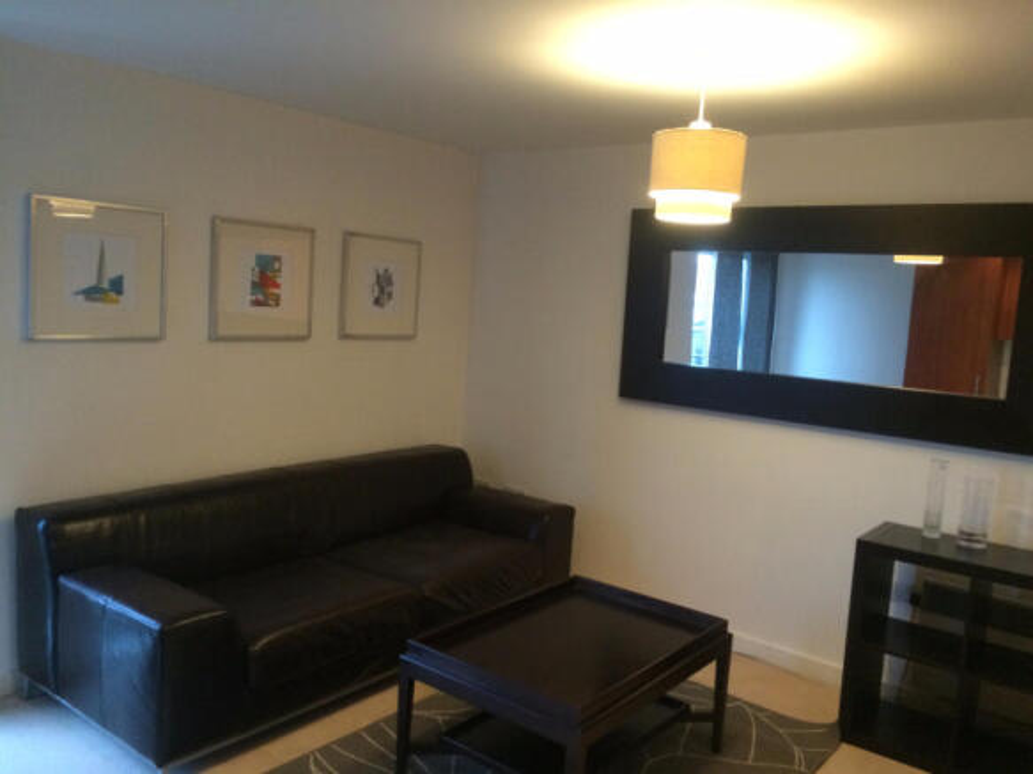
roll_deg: -2.0
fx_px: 865
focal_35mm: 29
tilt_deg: -4.8
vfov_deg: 48.2
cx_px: 516
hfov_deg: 61.7
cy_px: 387
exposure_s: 1/30
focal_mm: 4.15
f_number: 2.2
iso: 250
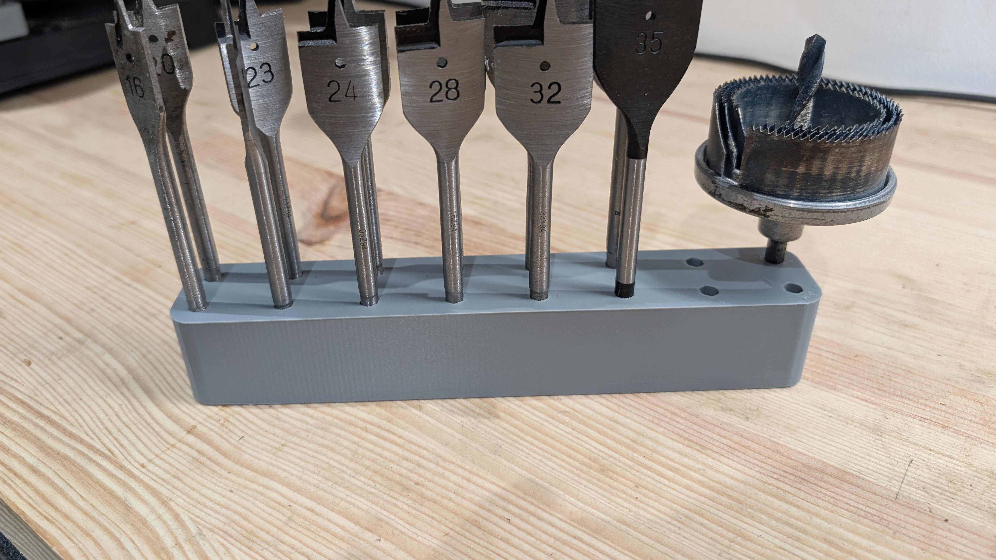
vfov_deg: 42.7
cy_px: 229
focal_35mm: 27
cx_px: 489
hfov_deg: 69.9
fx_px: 713
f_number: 1.68
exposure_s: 1/59.6
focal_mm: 6.9
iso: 180
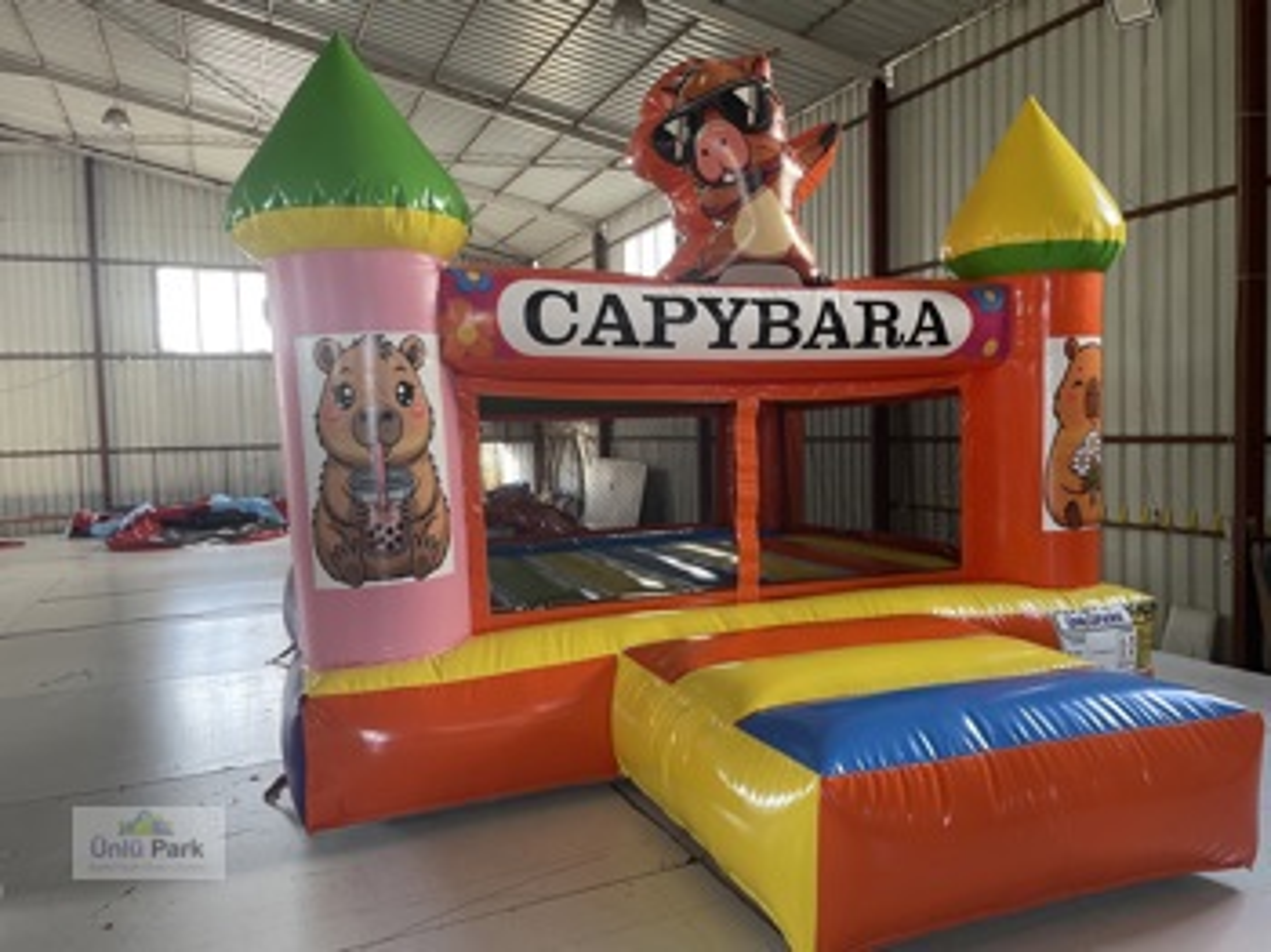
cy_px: 476
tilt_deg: -2.0
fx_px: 954
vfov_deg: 53.0
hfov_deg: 67.3
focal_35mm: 26
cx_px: 636
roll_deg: +1.9
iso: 125
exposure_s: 1/79
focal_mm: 4.2
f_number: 1.6
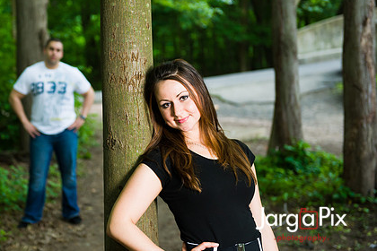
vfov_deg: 17.0
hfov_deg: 25.2
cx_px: 118
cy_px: 82
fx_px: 838
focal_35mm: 80
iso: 800
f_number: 3.2
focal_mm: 58
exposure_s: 1/100
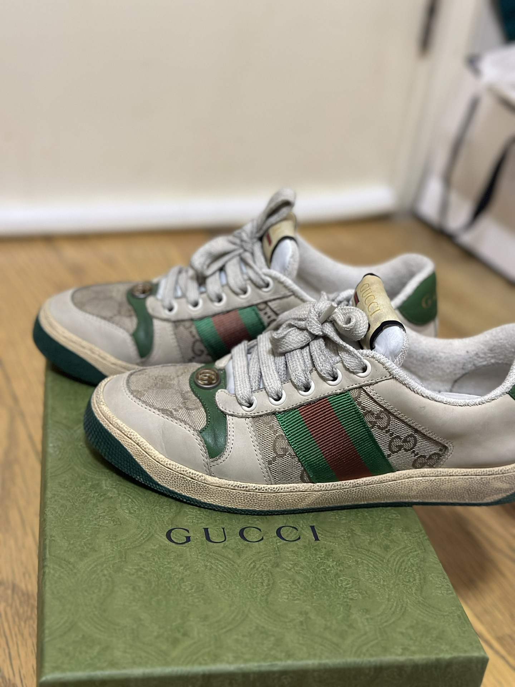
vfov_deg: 39.7
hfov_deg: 30.3
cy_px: 344
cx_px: 258
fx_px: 952
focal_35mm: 48
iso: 640
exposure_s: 1/33
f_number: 1.78
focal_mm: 6.86
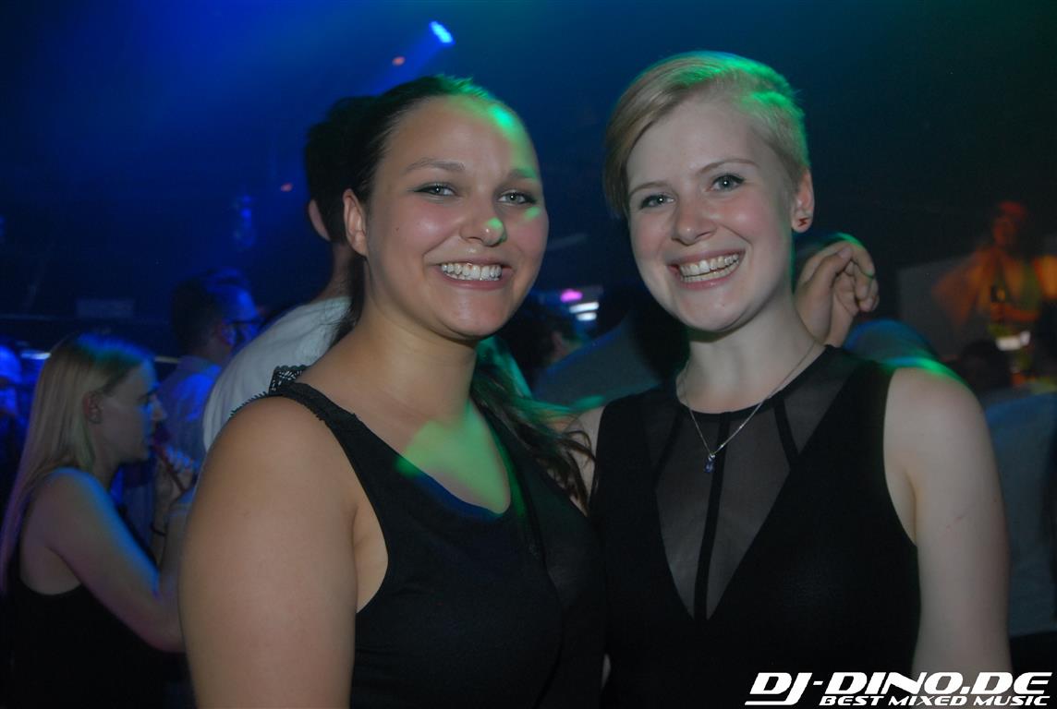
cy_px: 354
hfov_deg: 53.0
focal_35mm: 36
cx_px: 528
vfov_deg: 37.0
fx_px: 1059
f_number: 5.6
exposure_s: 1/5
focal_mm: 24
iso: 400
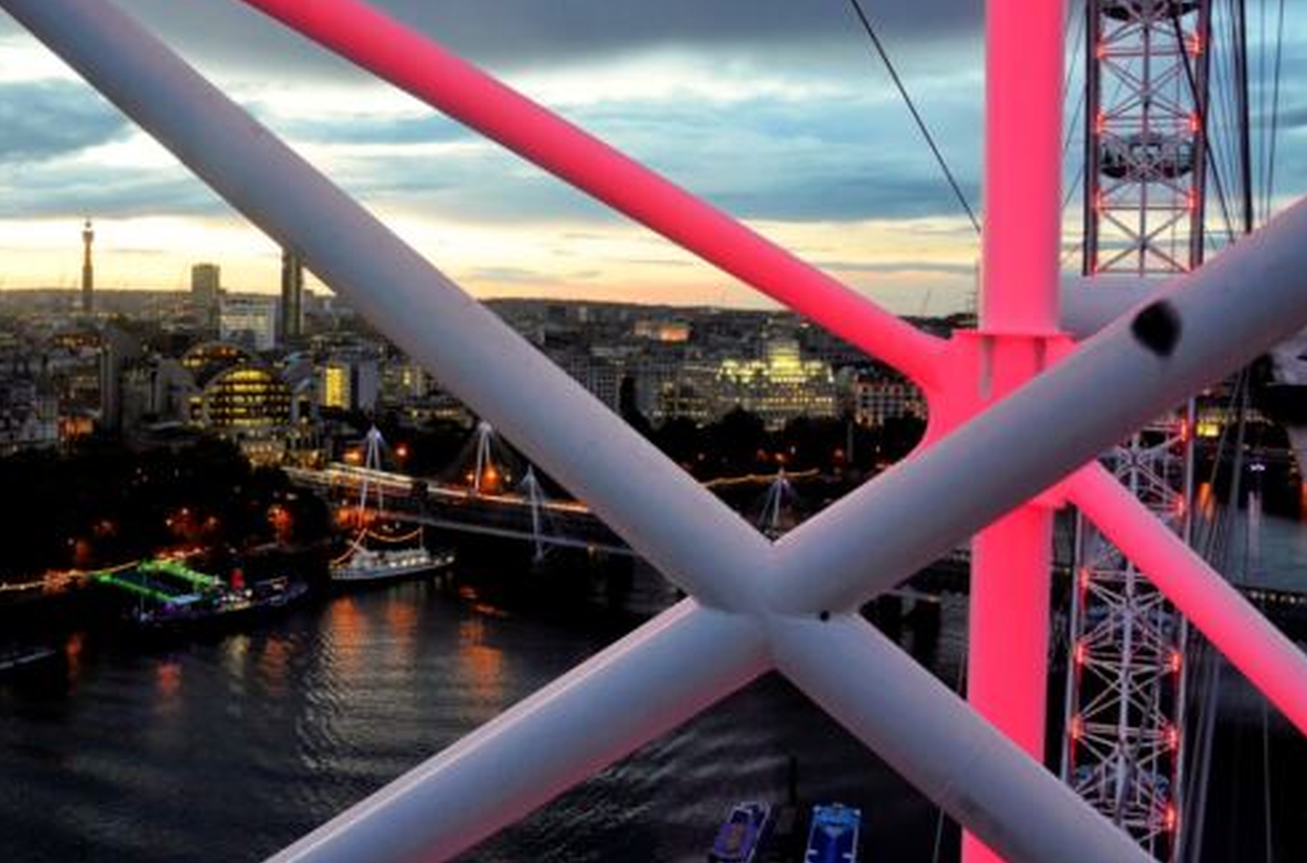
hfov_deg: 49.5
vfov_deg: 33.9
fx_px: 1412
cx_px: 545
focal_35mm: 39
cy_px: 365
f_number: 3.5
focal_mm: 20
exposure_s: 1/15
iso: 400
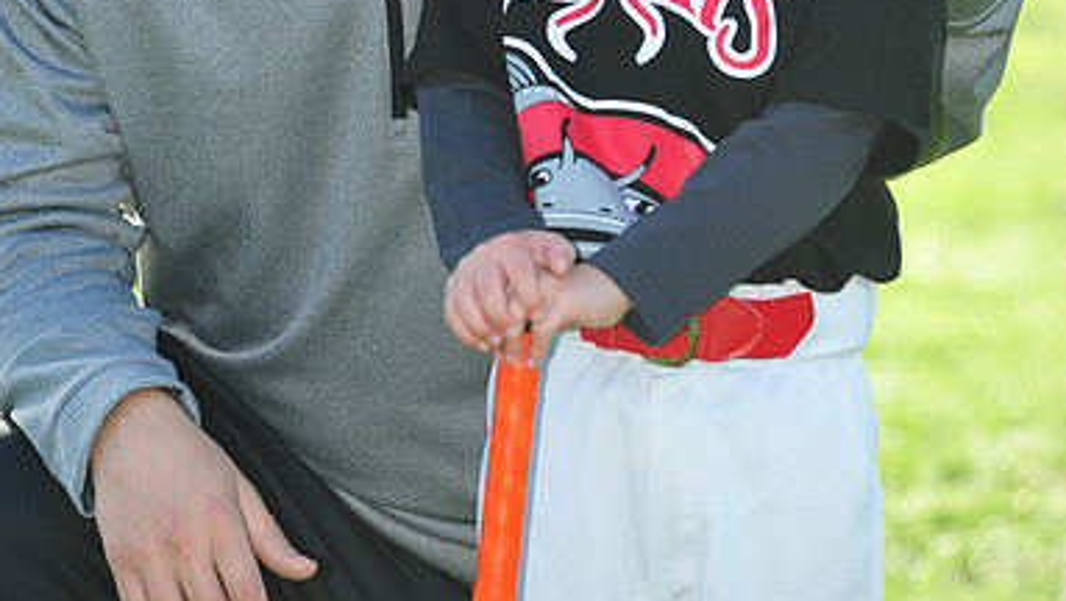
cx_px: 532
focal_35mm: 293
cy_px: -170
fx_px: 8287
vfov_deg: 4.1
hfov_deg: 7.4
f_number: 7.1
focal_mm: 185
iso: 400
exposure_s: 1/400
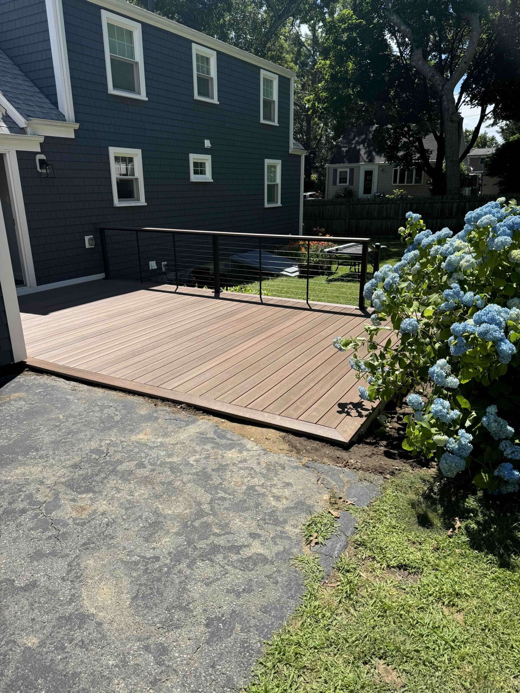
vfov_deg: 71.6
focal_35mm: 24
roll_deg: +1.3
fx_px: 481
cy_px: 346
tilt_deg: -17.7
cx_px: 260
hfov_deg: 56.8
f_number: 1.78
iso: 80
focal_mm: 6.76
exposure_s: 1/3413
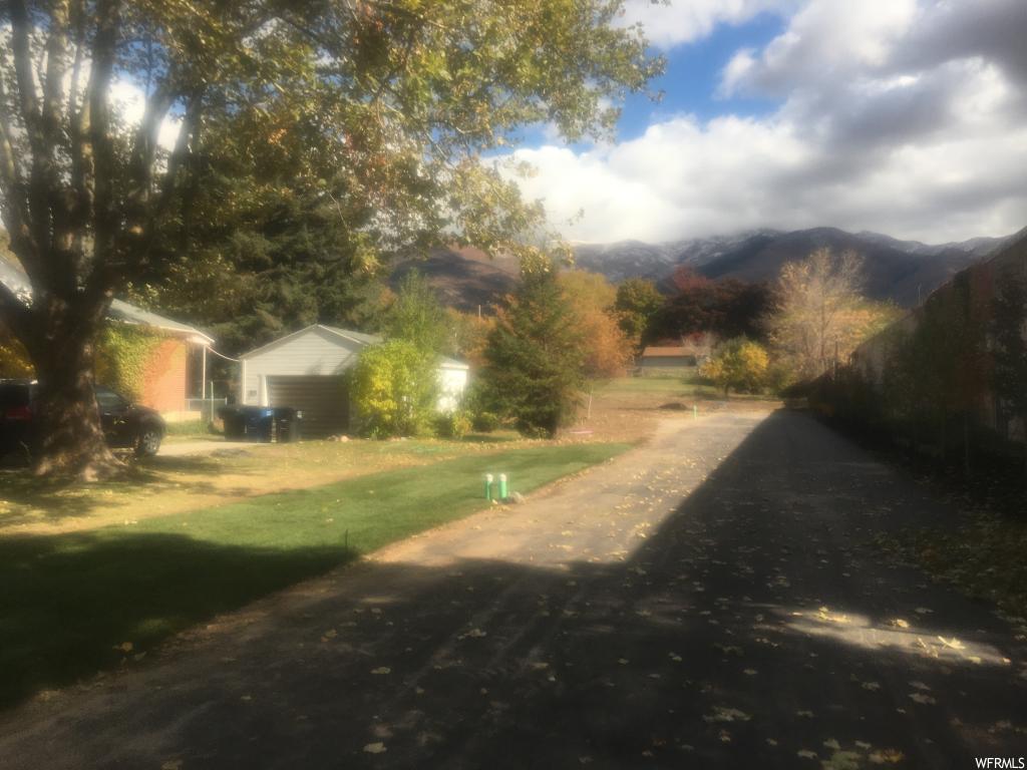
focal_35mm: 29
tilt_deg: +0.9
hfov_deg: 61.7
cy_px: 385
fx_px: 860
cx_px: 514
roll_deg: +0.9
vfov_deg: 48.2
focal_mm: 4.15
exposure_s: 1/916
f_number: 2.2
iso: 25
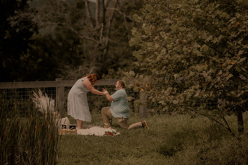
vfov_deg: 5.7
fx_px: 1653
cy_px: 85
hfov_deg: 8.6
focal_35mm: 240
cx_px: 142
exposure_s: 1/1600
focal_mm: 200
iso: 125
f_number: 2.8
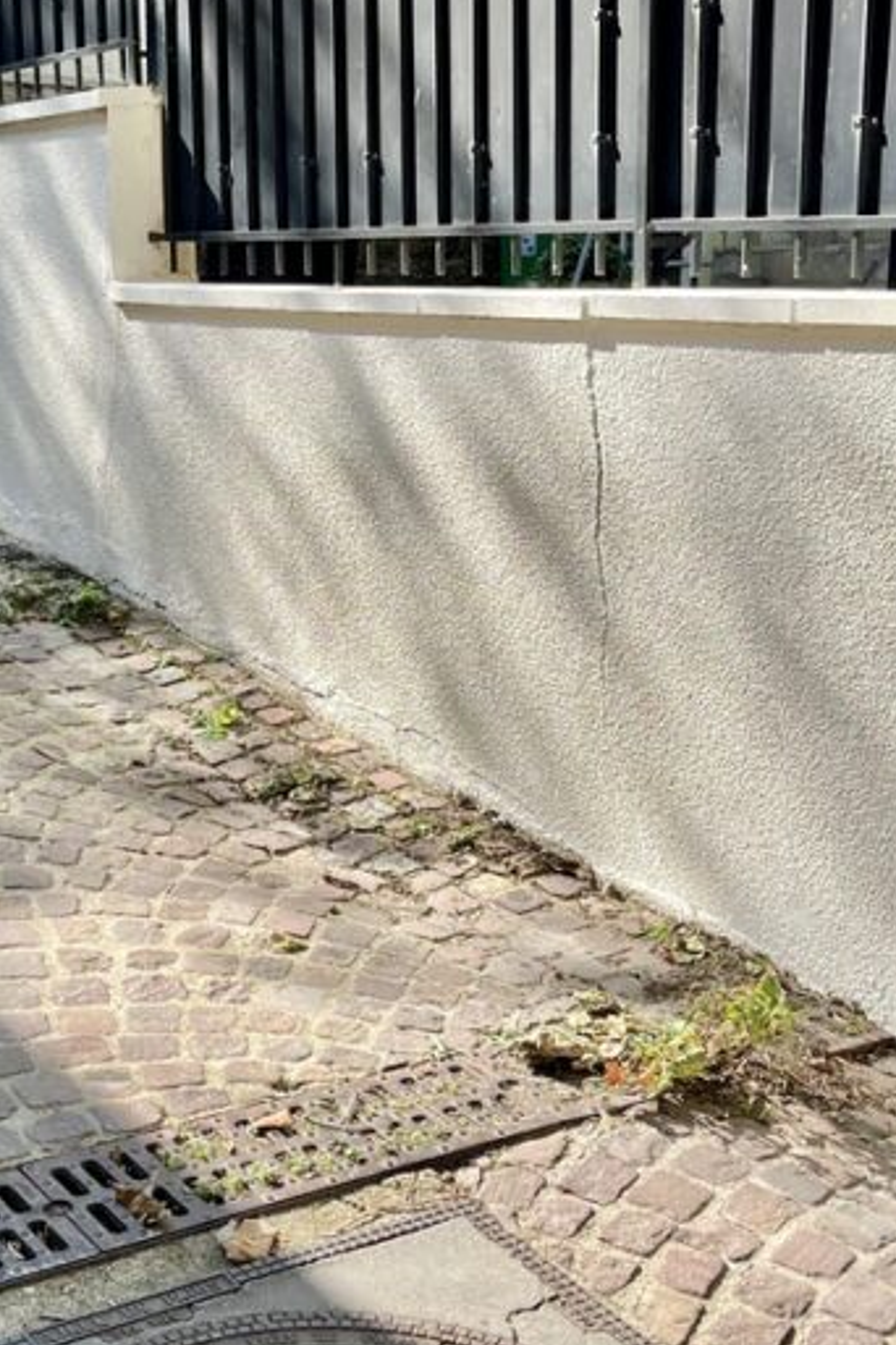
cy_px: 697
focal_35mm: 54
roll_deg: +0.5
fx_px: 2016
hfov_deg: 25.0
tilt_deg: -11.6
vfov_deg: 36.9
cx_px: 333
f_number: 1.6
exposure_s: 1/1458
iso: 50
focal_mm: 5.1
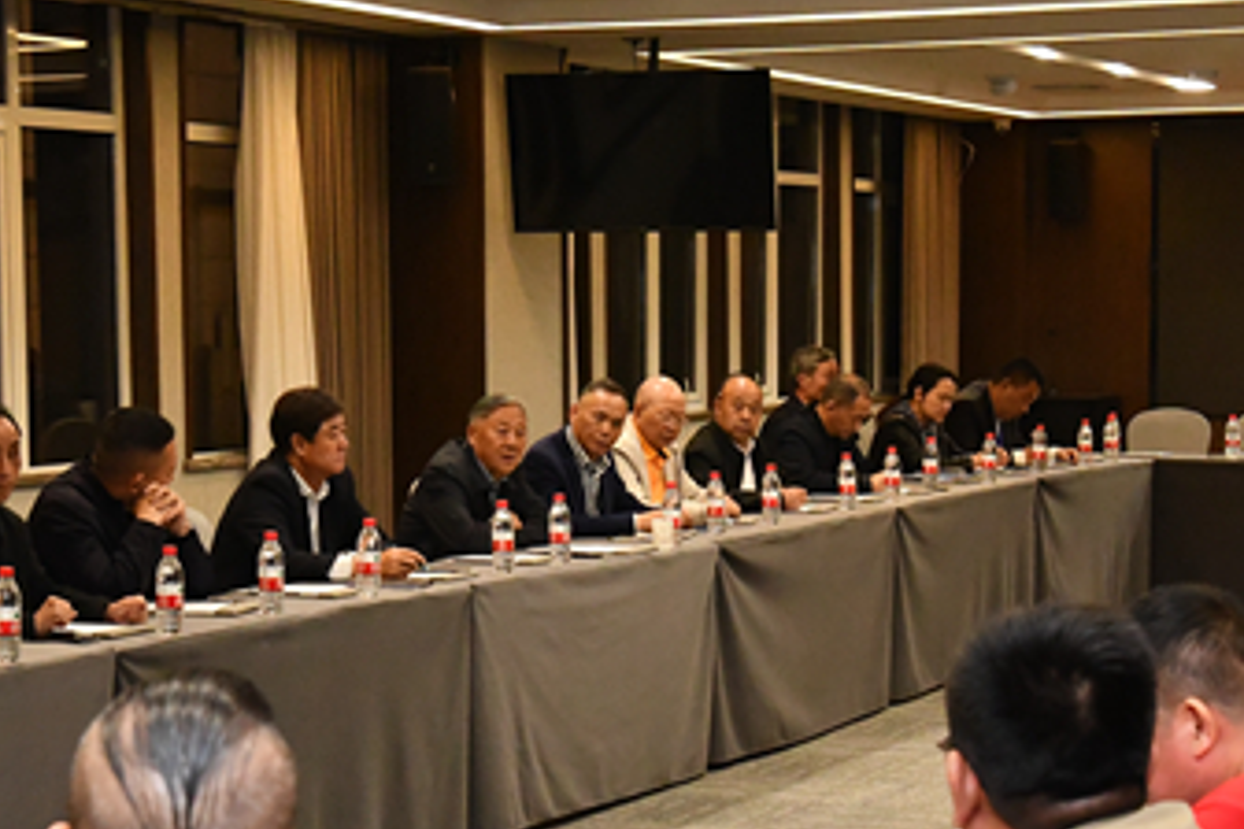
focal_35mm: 100
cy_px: 620
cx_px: 592
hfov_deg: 20.4
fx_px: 3455
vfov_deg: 13.6
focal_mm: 42
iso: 6400
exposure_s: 1/60
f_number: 7.1
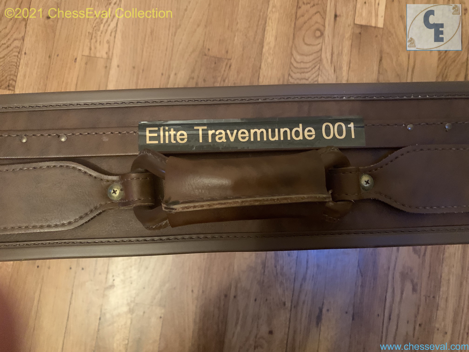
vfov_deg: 53.1
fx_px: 352
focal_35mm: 26
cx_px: 234
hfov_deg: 67.3
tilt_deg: -84.0
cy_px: 176
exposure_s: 1/24
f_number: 1.8
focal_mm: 4.25
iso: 640
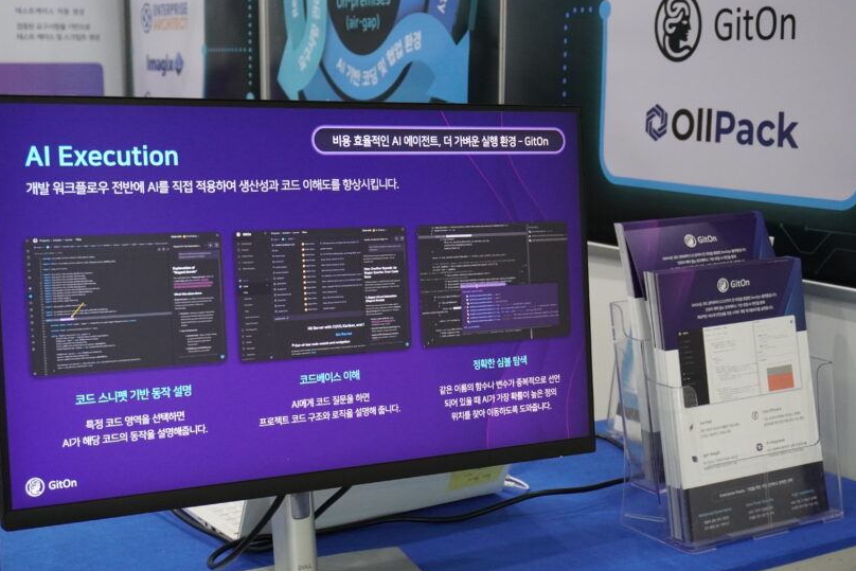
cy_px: 309
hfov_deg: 35.0
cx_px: 411
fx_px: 1355
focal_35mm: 57
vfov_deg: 23.8
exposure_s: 1/200
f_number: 4.5
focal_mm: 30
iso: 2500
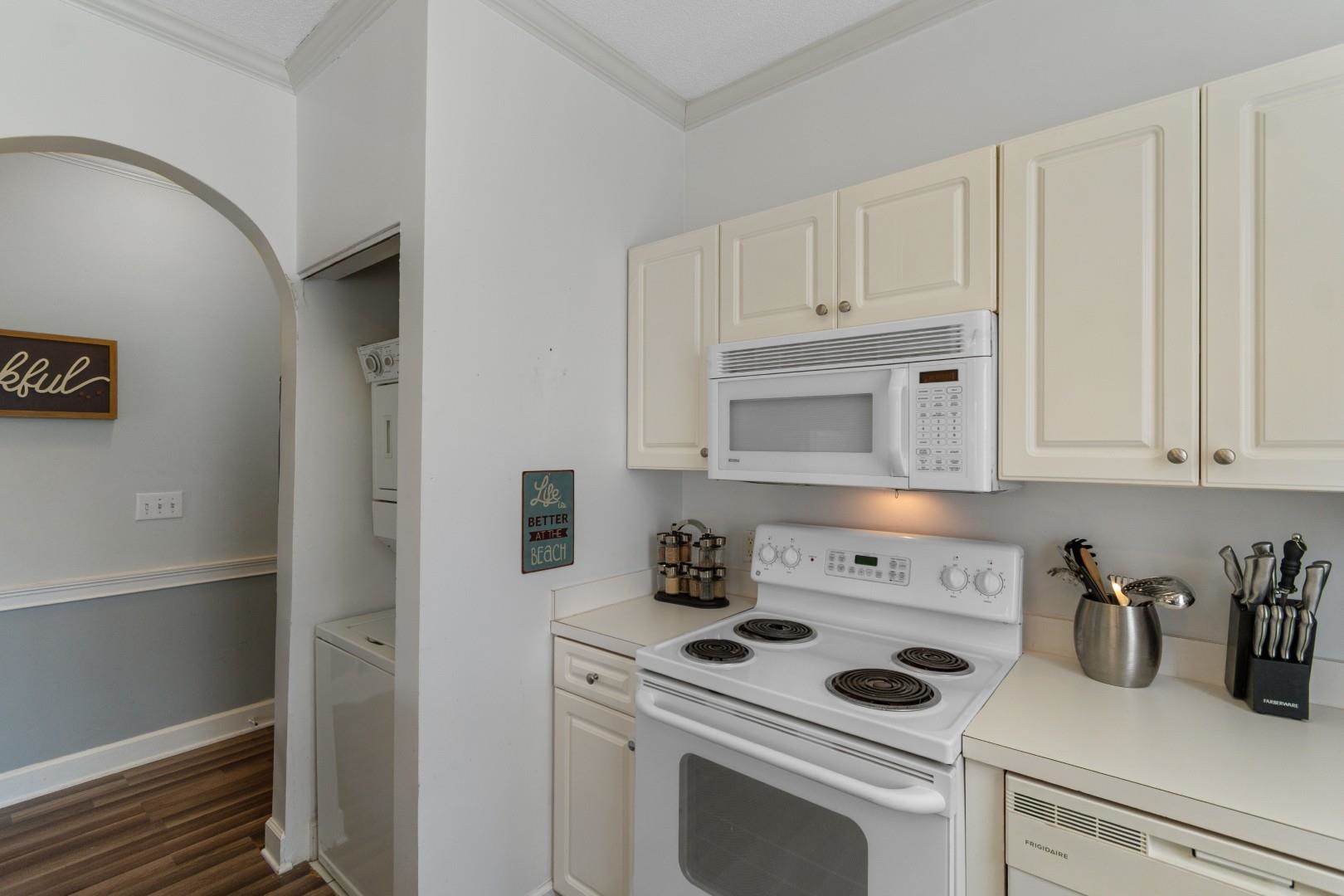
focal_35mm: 15
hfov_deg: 100.4
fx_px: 560
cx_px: 672
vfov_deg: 77.3
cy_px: 448
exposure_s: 1/50
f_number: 4.5
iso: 100
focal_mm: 10
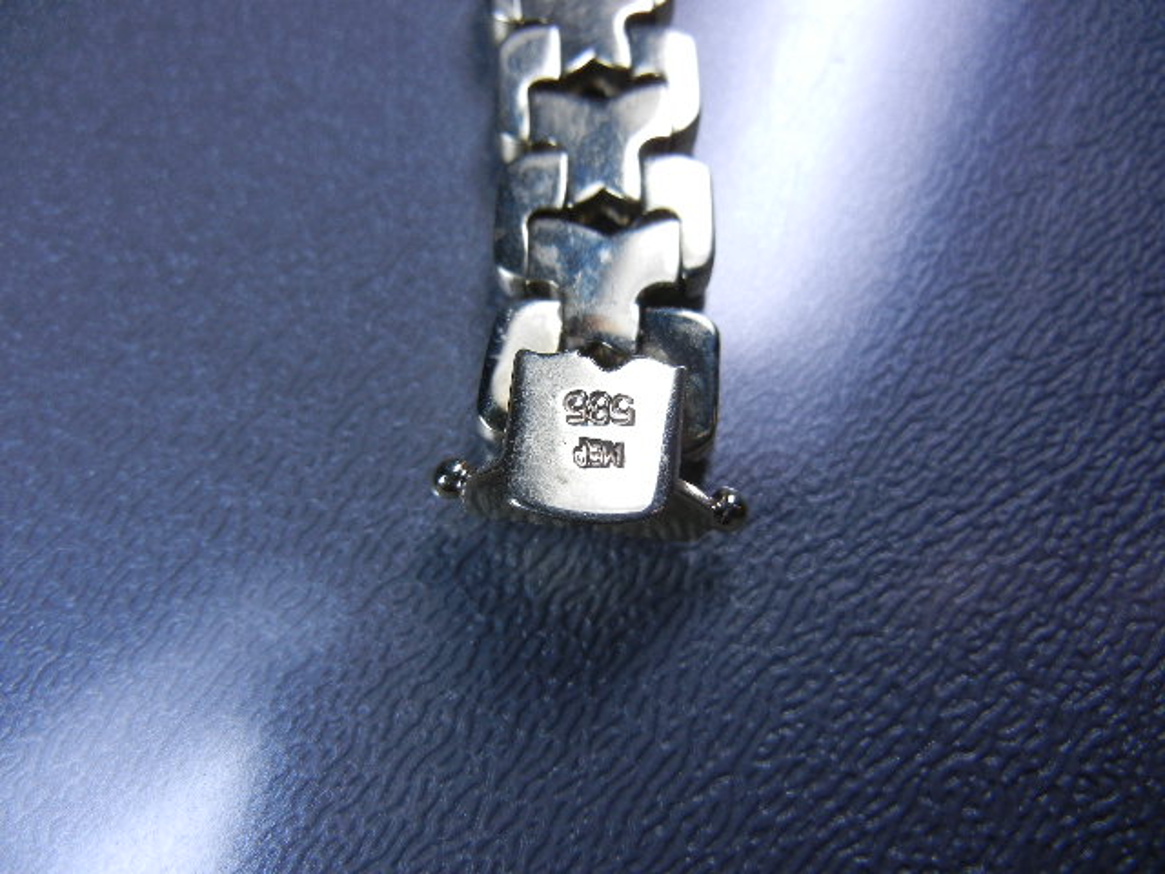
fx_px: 1010
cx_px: 582
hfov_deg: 60.0
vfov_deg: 46.8
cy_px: 437
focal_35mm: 30
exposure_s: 1/265
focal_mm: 5.4
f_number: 3.5
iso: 160
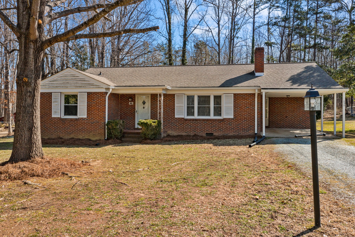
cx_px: 178
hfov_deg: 65.5
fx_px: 276
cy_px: 118
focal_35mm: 28
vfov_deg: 46.4
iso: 100
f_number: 5.6
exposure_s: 1/500
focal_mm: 10.26
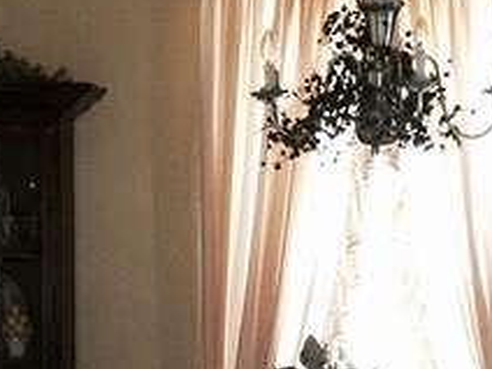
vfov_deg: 10.2
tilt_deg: -7.7
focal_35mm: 140
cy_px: 564
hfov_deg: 14.1
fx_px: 1990
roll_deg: -1.2
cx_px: 151
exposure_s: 1/24
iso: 250
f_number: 2.2
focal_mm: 4.15
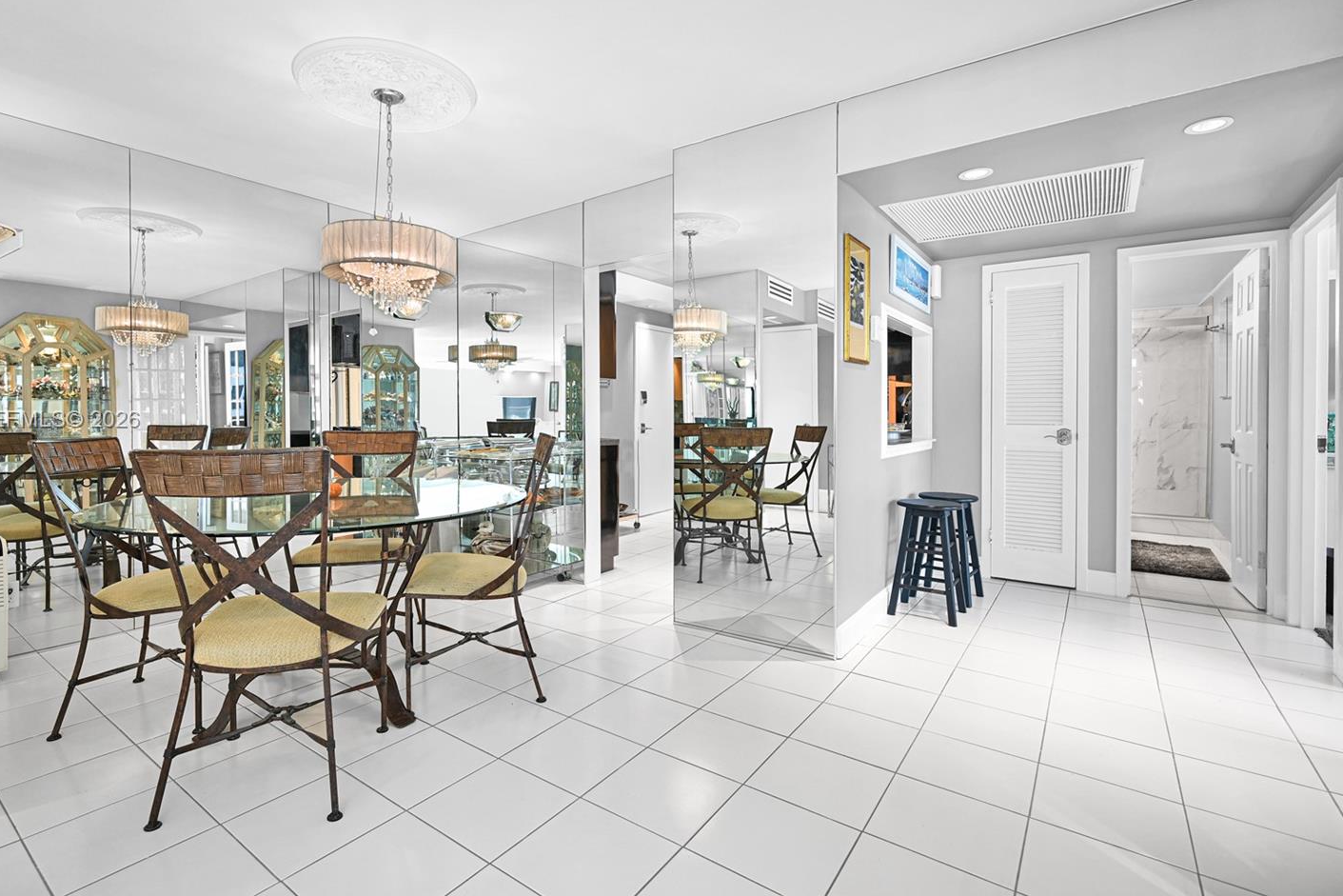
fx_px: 634
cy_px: 421
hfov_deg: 93.0
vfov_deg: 70.4
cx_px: 604
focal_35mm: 17
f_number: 4
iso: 100
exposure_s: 1/15
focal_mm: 15
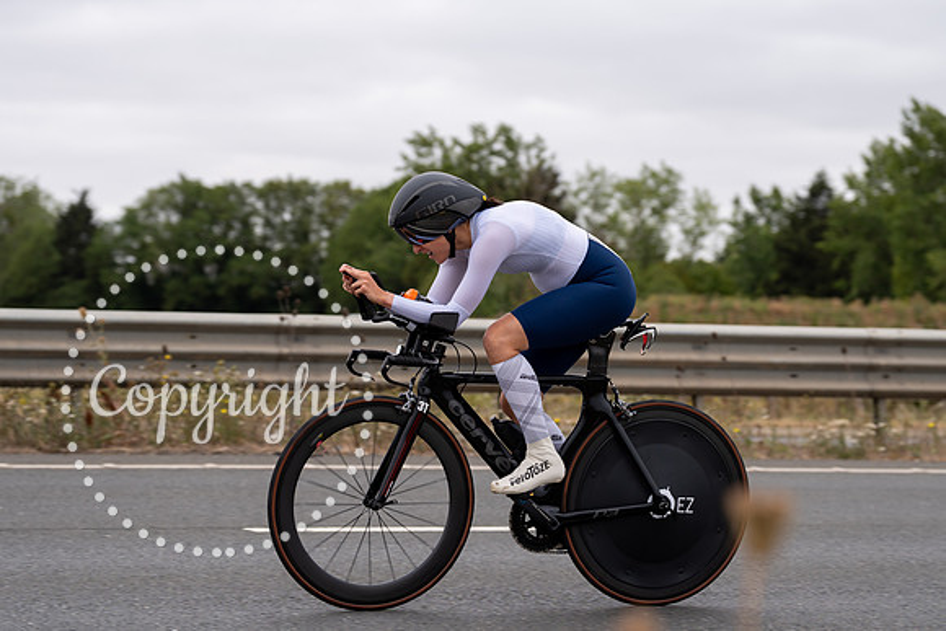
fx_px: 2296
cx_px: 473
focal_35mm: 87
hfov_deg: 23.3
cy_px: 316
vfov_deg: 15.7
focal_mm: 79
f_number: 3.5
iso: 100
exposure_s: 1/800
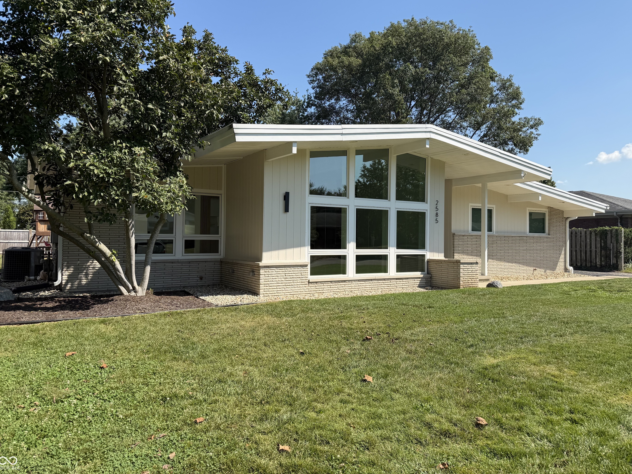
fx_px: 456
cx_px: 318
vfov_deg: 54.9
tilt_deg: +2.7
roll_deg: -0.2
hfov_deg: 69.4
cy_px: 229
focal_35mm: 25
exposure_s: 1/3279
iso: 80
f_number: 1.78
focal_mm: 6.76
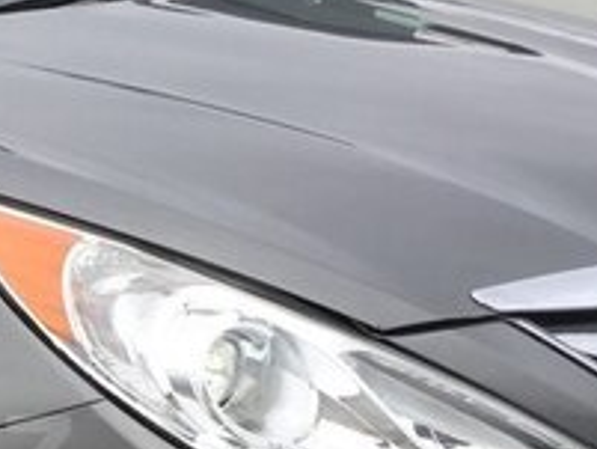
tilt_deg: -17.0
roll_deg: +3.7
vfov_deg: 15.3
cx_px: -232
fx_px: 1639
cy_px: 459
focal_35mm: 95
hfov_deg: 18.8
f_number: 2.2
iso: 32
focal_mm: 4.15
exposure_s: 1/732
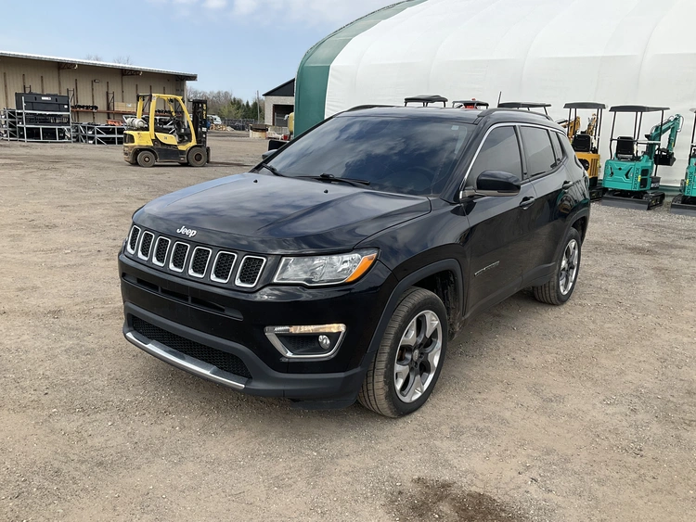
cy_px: 261
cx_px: 348
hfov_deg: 61.6
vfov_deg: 48.3
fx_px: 583
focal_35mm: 29
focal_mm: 3
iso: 25
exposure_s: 1/1250
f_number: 1.8
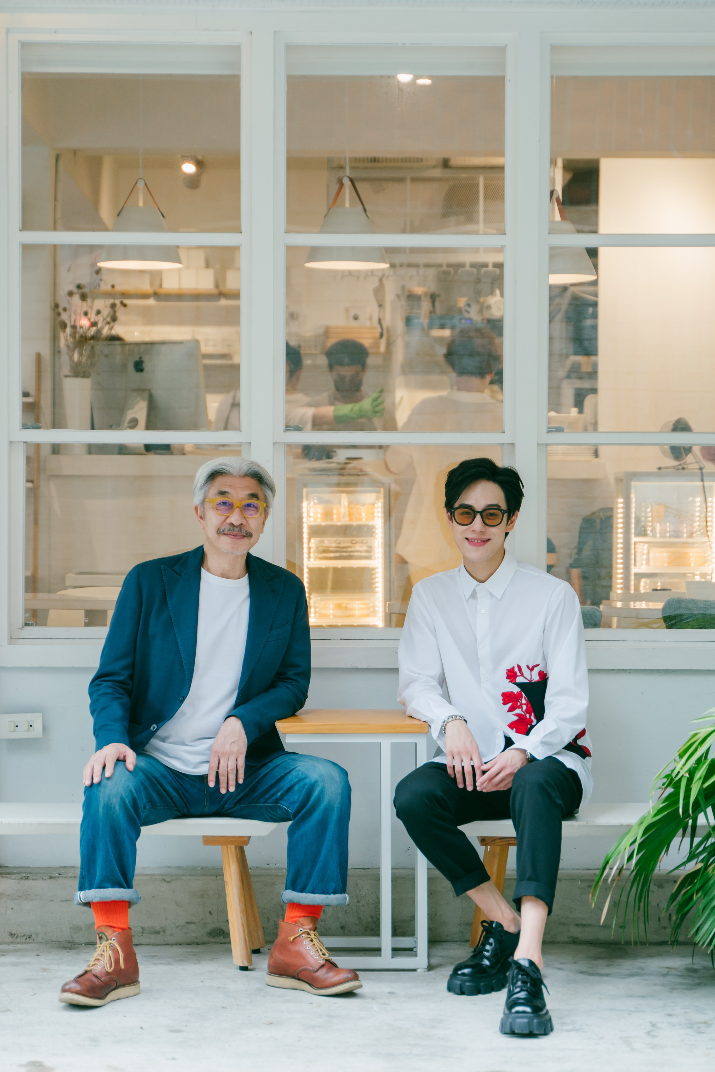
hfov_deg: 15.7
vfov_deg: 23.4
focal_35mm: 87
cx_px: 358
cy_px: 536
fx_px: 2590
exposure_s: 1/125
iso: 320
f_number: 2.8
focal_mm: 58
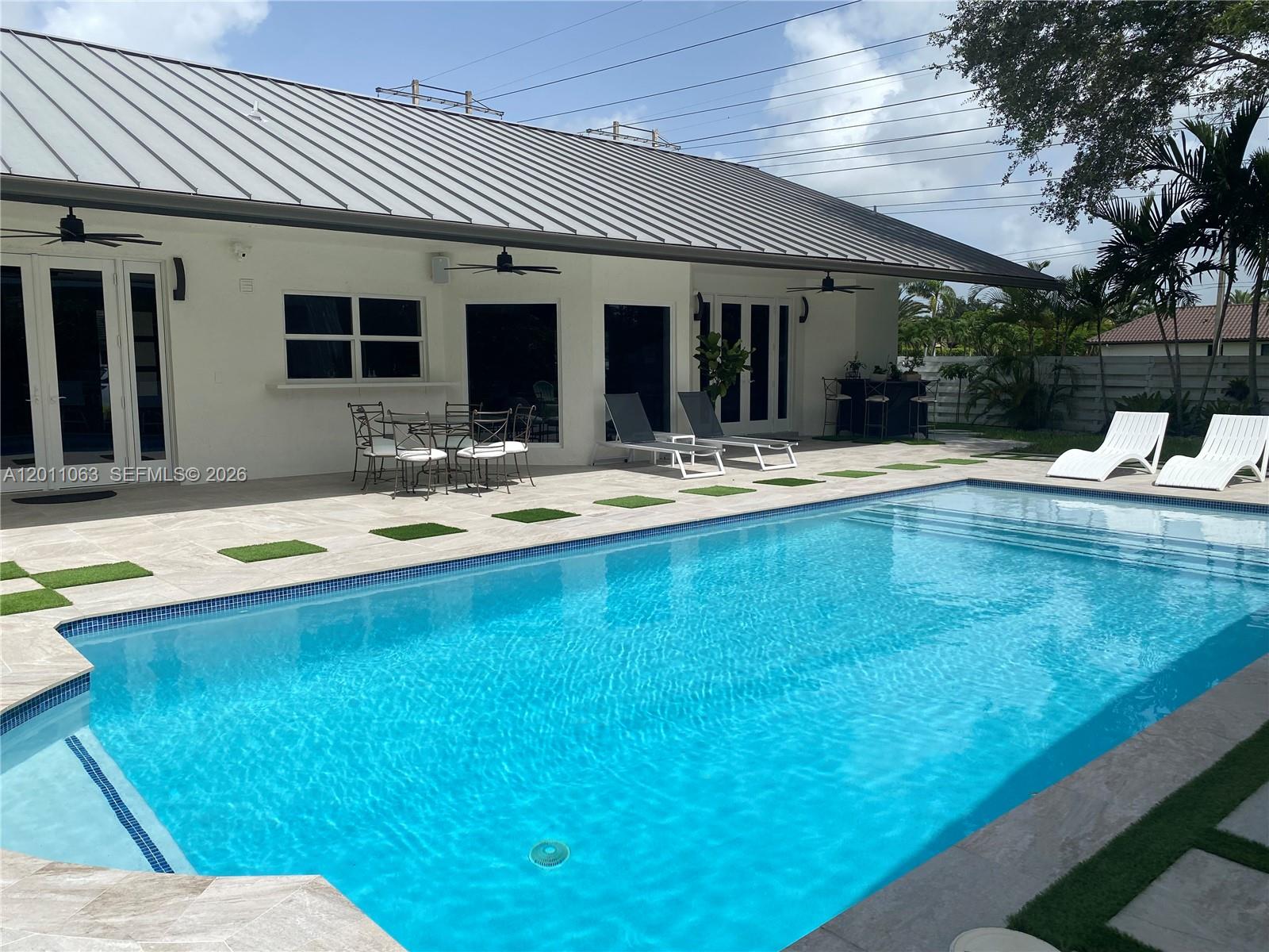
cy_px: 476
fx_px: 953
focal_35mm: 26
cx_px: 634
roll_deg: +0.0
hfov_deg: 67.3
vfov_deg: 53.1
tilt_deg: -4.2
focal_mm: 4.25
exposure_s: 1/4608
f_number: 1.8
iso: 32
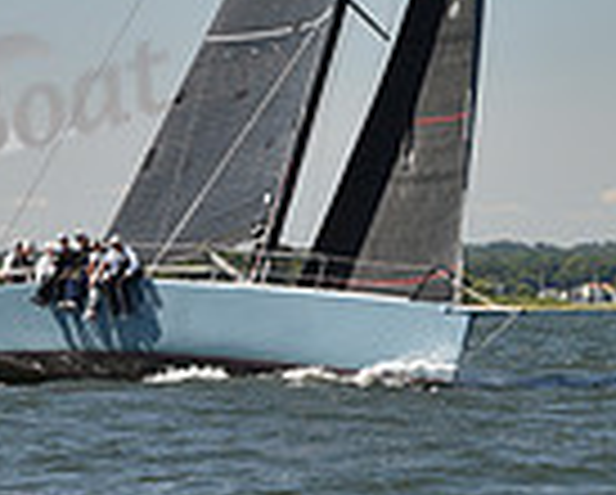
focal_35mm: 437
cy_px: -169
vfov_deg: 3.5
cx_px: 526
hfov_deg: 4.4
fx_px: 7978
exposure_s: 1/800
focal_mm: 110
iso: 250
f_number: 4
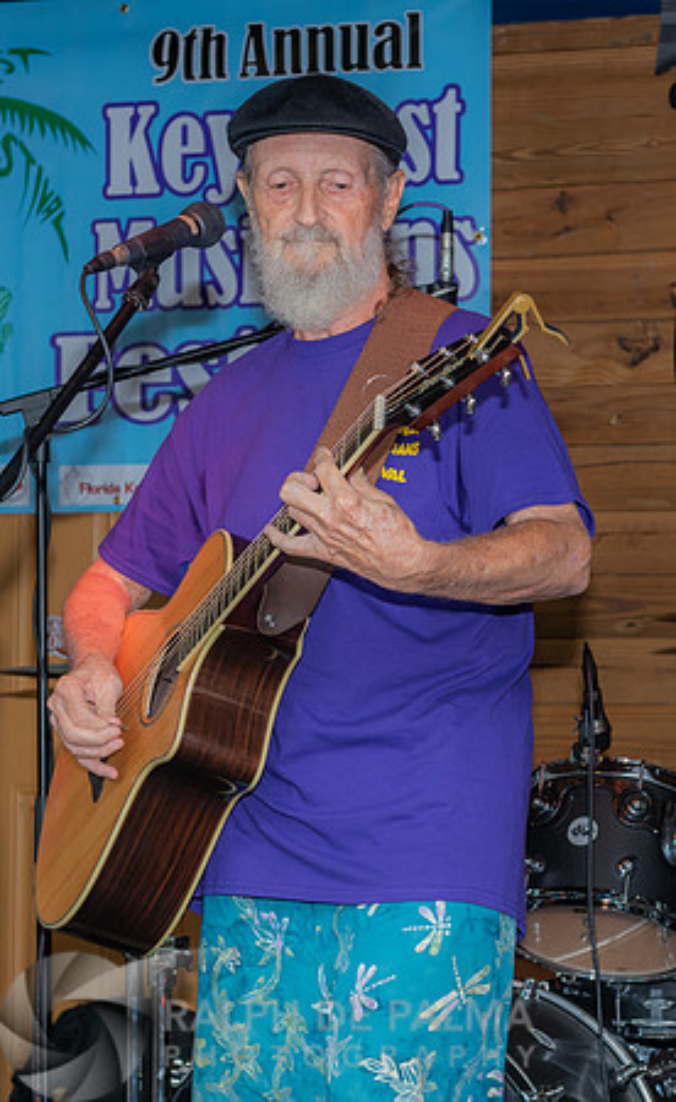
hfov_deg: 11.9
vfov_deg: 19.3
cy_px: 559
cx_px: 387
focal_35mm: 109
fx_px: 3244
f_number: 5.6
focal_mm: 62
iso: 800
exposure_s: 1/160
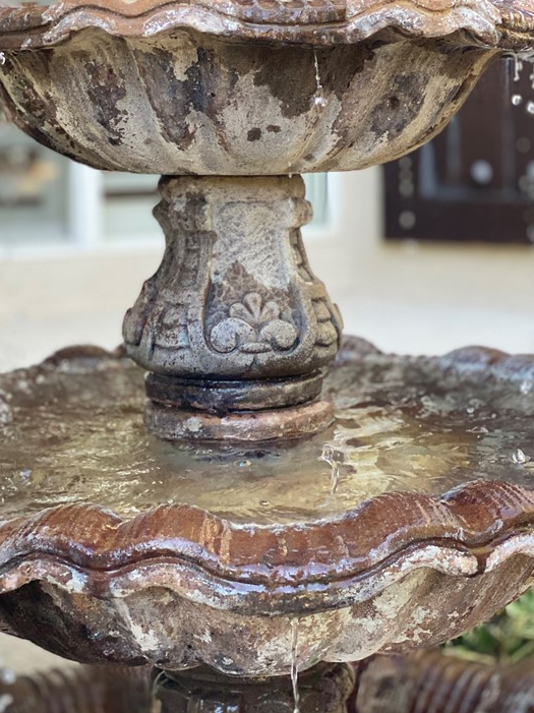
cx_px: 281
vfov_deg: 25.5
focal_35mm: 76
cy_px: 231
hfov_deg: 19.4
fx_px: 1565
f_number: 2
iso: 100
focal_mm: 6
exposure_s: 1/122
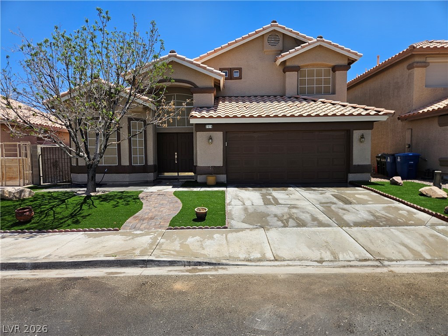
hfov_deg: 73.9
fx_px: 298
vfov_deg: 58.9
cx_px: 224
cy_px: 168
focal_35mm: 23
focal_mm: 5.4
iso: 25
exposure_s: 1/1874
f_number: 1.8
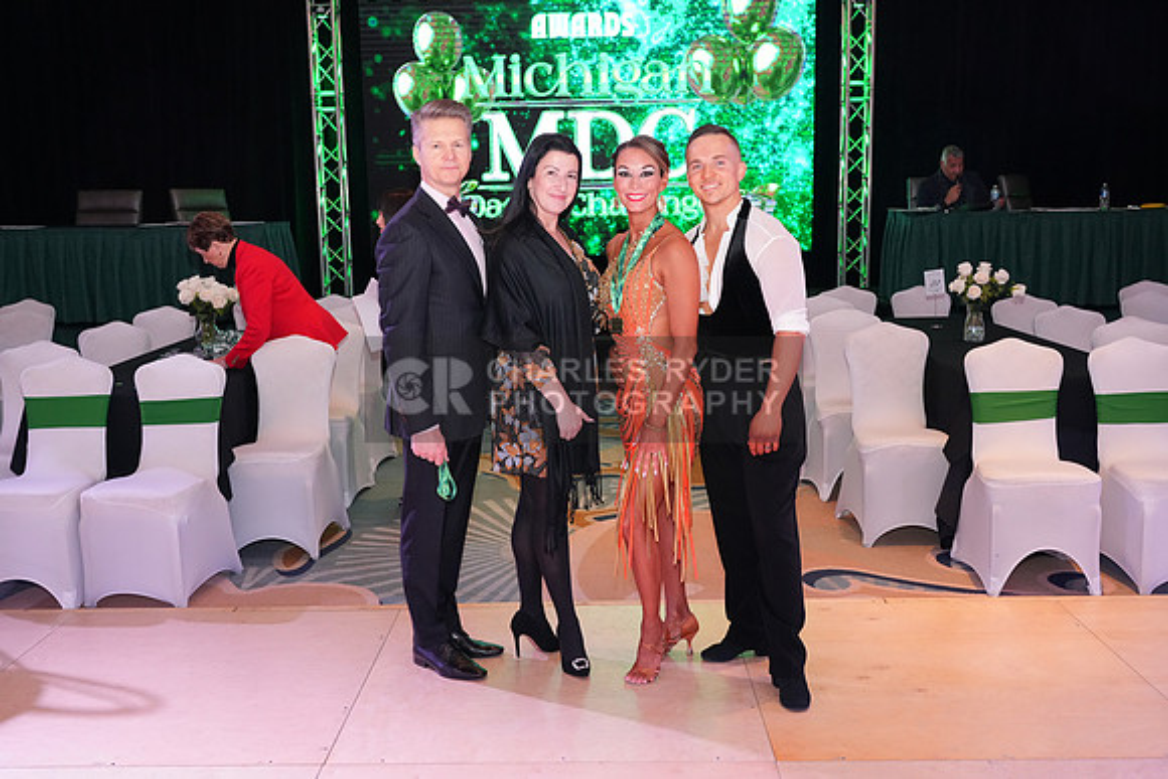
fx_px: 1103
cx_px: 584
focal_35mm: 34
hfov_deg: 55.8
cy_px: 390
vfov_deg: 38.9
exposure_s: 1/250
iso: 3200
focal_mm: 34
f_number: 5.6
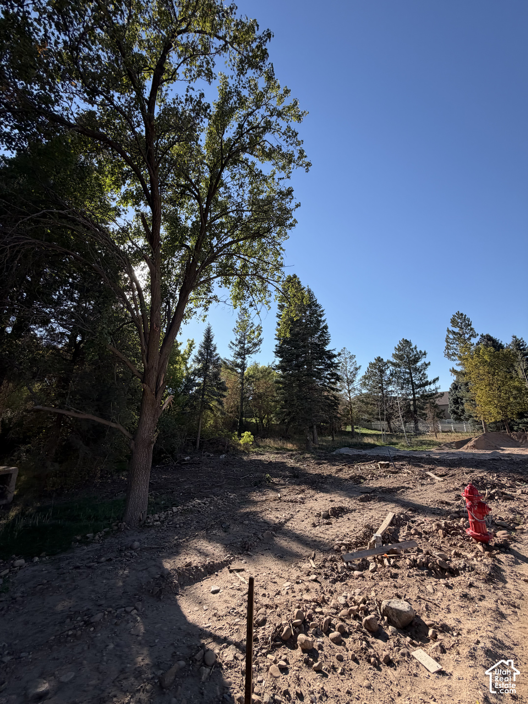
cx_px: 264
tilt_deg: +14.4
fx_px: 285
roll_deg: +2.2
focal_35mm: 14
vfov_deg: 102.1
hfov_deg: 85.7
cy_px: 352
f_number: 2.2
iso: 40
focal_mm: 2.22
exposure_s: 1/770
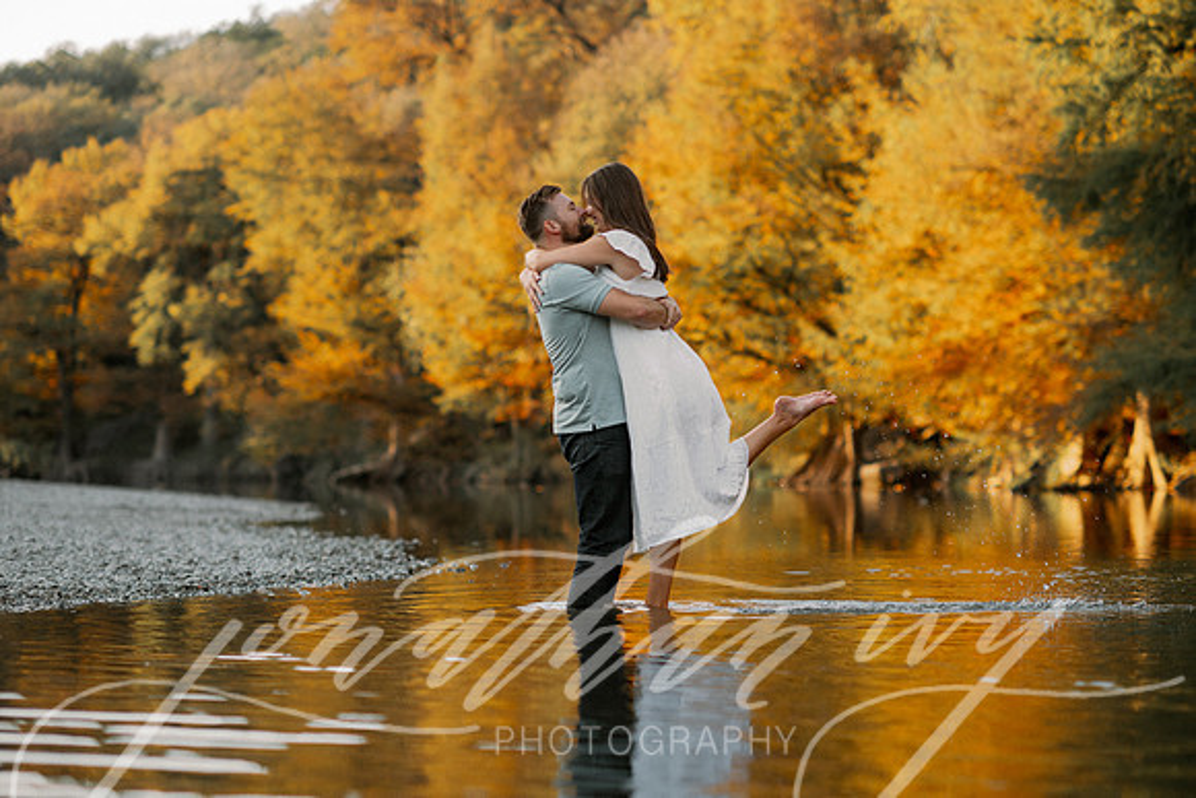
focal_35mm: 87
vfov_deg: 15.7
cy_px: 399
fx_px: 2902
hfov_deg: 23.3
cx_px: 598
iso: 200
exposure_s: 1/400
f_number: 2.2
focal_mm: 85
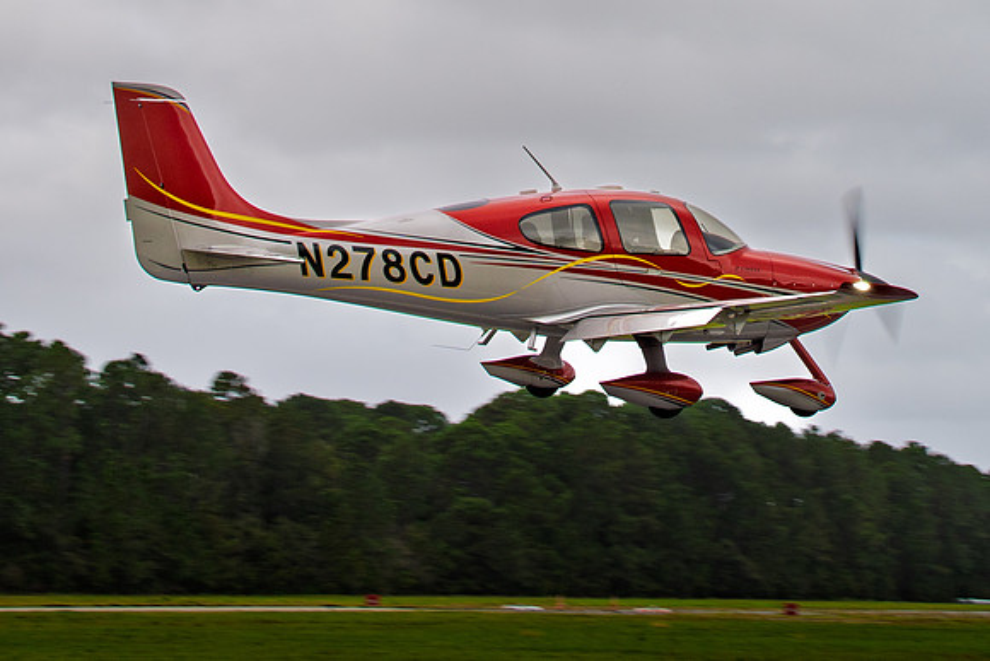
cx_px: 651
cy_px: -134
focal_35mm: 139
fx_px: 3826
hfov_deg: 14.7
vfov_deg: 9.7
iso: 160
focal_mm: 46
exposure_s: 1/320
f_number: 7.1
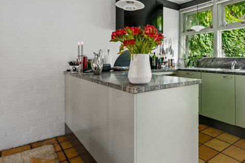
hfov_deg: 70.2
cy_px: 53
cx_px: 175
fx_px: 163
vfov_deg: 52.0
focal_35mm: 24
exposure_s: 1/400
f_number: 5.6
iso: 800
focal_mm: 14
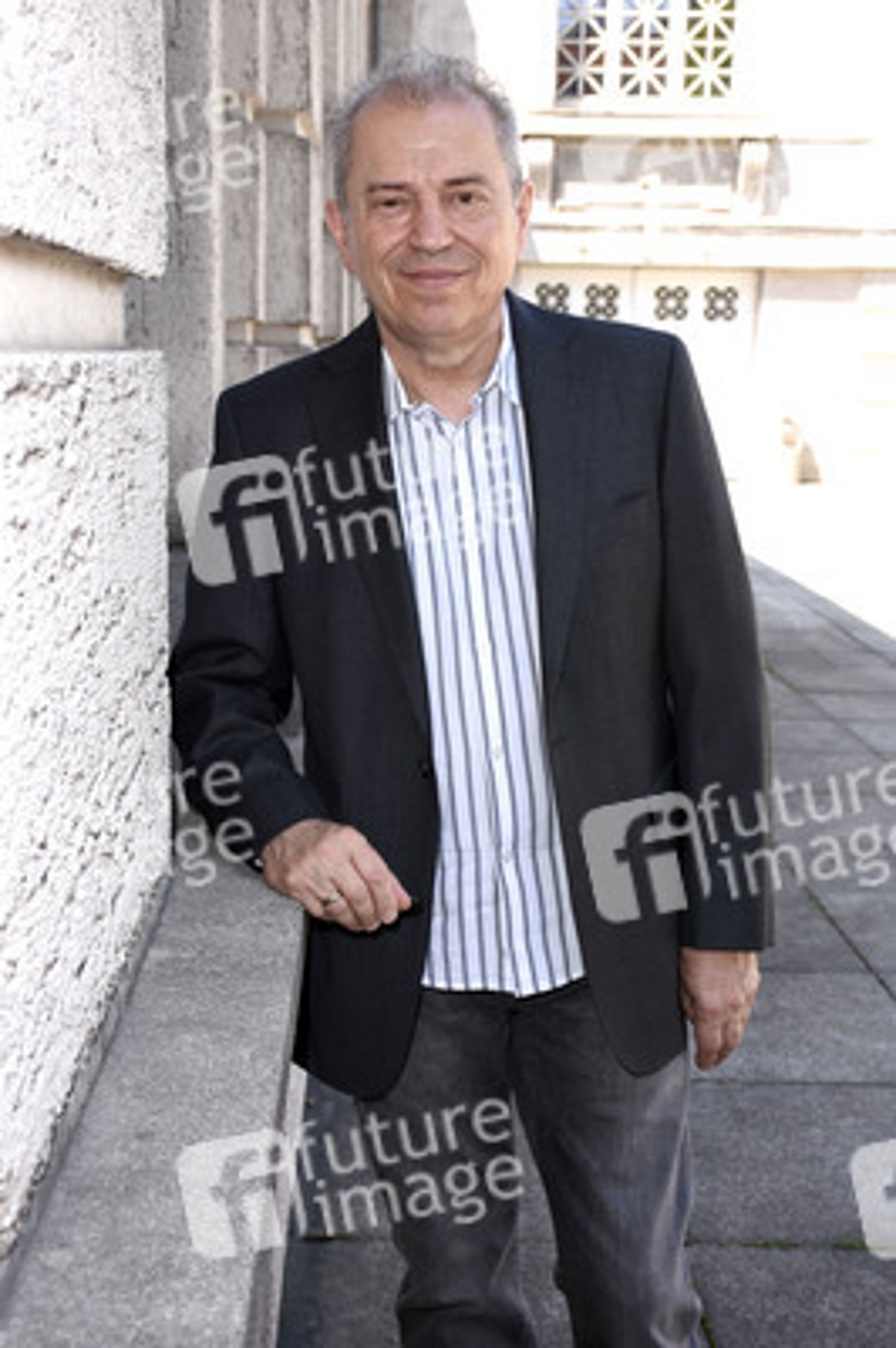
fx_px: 1795
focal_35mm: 48
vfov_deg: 41.1
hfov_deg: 28.0
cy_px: 674
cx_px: 448
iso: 200
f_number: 6.3
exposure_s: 1/160
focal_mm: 32
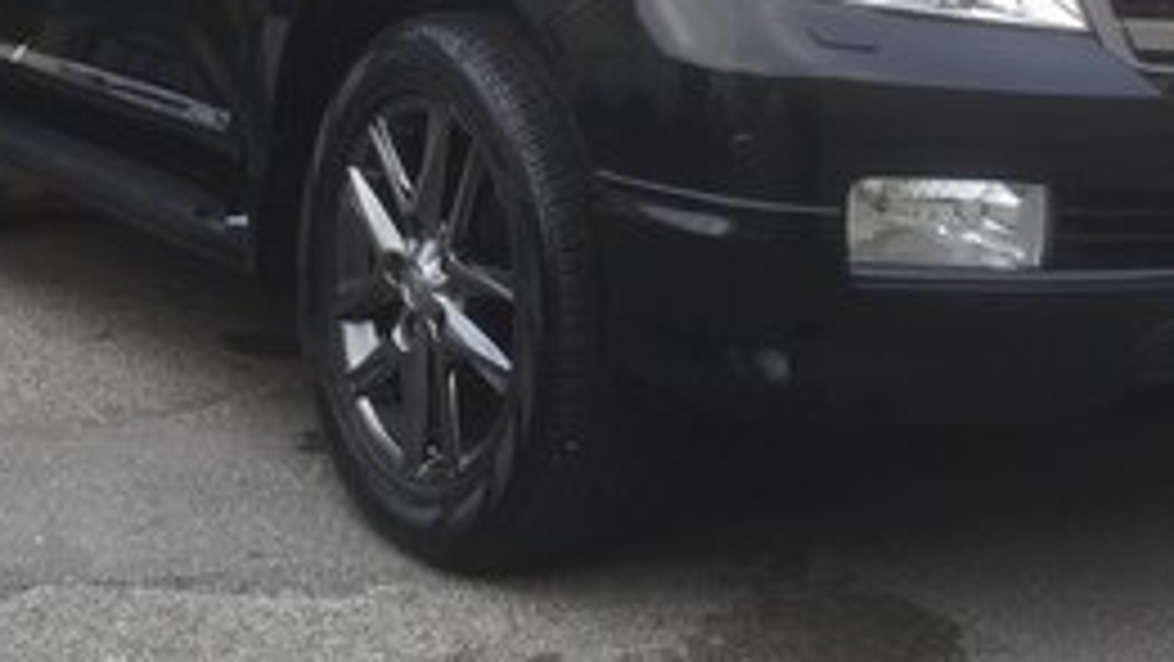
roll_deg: -0.1
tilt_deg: +9.1
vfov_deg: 18.1
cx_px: 486
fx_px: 1868
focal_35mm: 60
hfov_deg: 34.8
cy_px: -297
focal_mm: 4.15
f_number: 2.2
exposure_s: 1/100
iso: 32
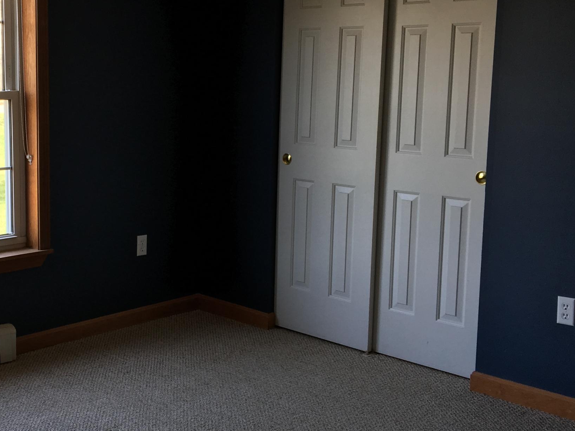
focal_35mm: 53
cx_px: 134
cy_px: 201
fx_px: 880
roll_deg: +0.5
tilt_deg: -8.0
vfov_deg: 27.5
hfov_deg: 35.3
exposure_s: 1/40
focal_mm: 4.15
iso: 25
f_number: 2.2
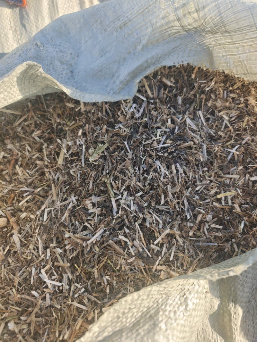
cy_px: 171
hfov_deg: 58.9
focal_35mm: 23
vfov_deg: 73.9
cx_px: 128
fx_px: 228
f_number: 1.8
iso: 80
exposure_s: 1/200
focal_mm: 8.67
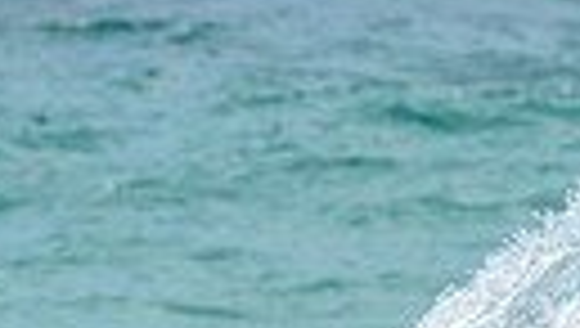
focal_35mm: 2618
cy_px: 476
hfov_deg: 0.8
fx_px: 40321
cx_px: 303
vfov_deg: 0.5
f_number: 11
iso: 800
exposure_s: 1/2000
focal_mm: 460
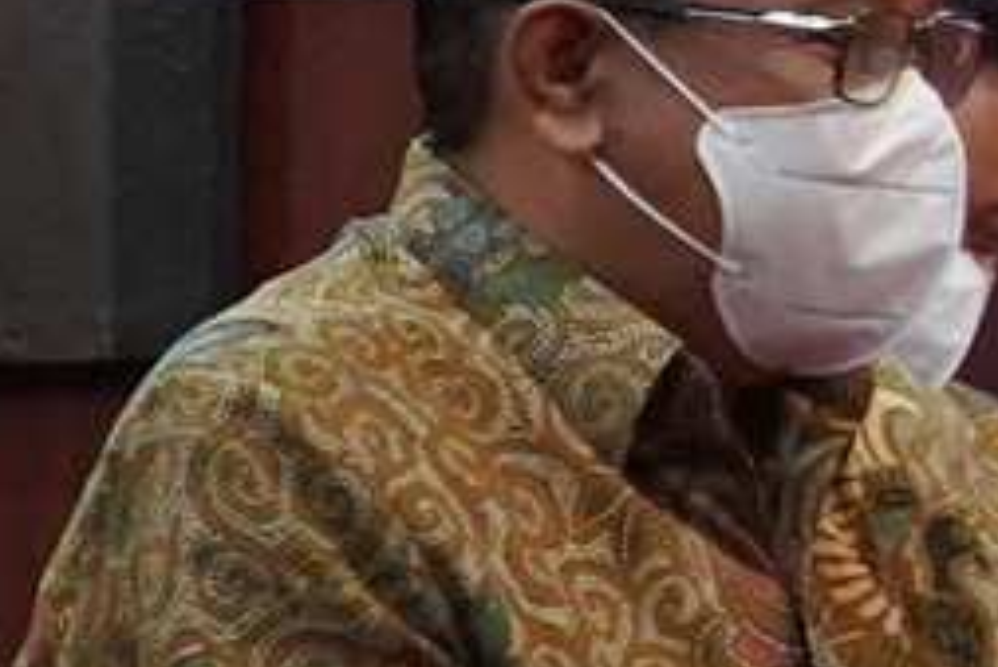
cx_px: 2962
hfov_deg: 8.1
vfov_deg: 6.3
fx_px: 6019
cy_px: 182
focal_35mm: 217
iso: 6400
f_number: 4
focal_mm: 23
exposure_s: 1/160
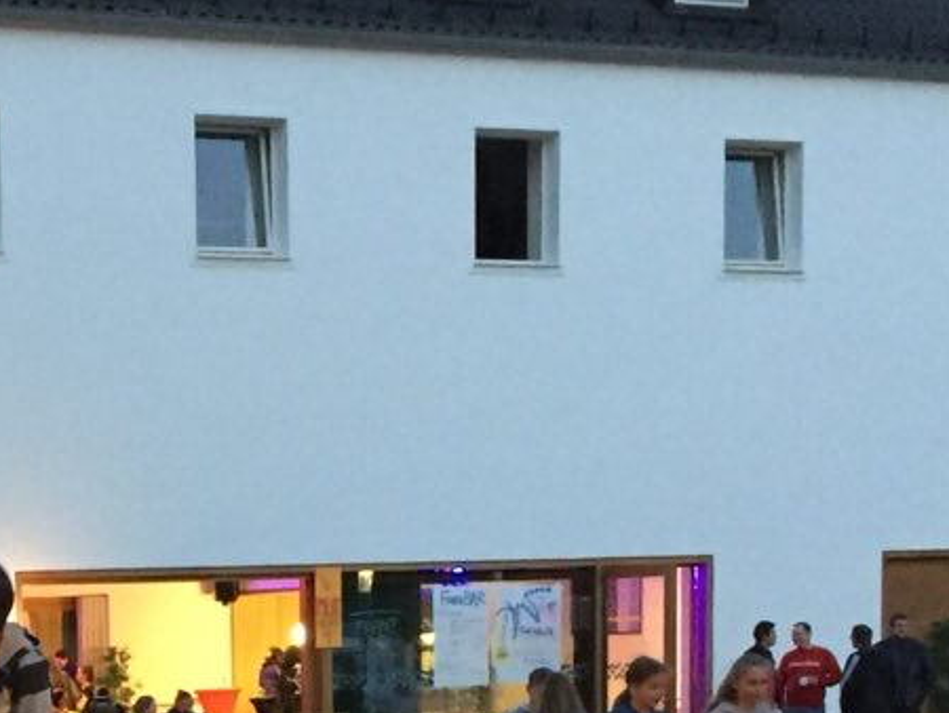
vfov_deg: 13.7
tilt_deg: -6.2
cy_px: 977
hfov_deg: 18.3
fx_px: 2825
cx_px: -122
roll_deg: +2.0
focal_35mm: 103
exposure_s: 1/20
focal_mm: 4.15
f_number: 2.2
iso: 250
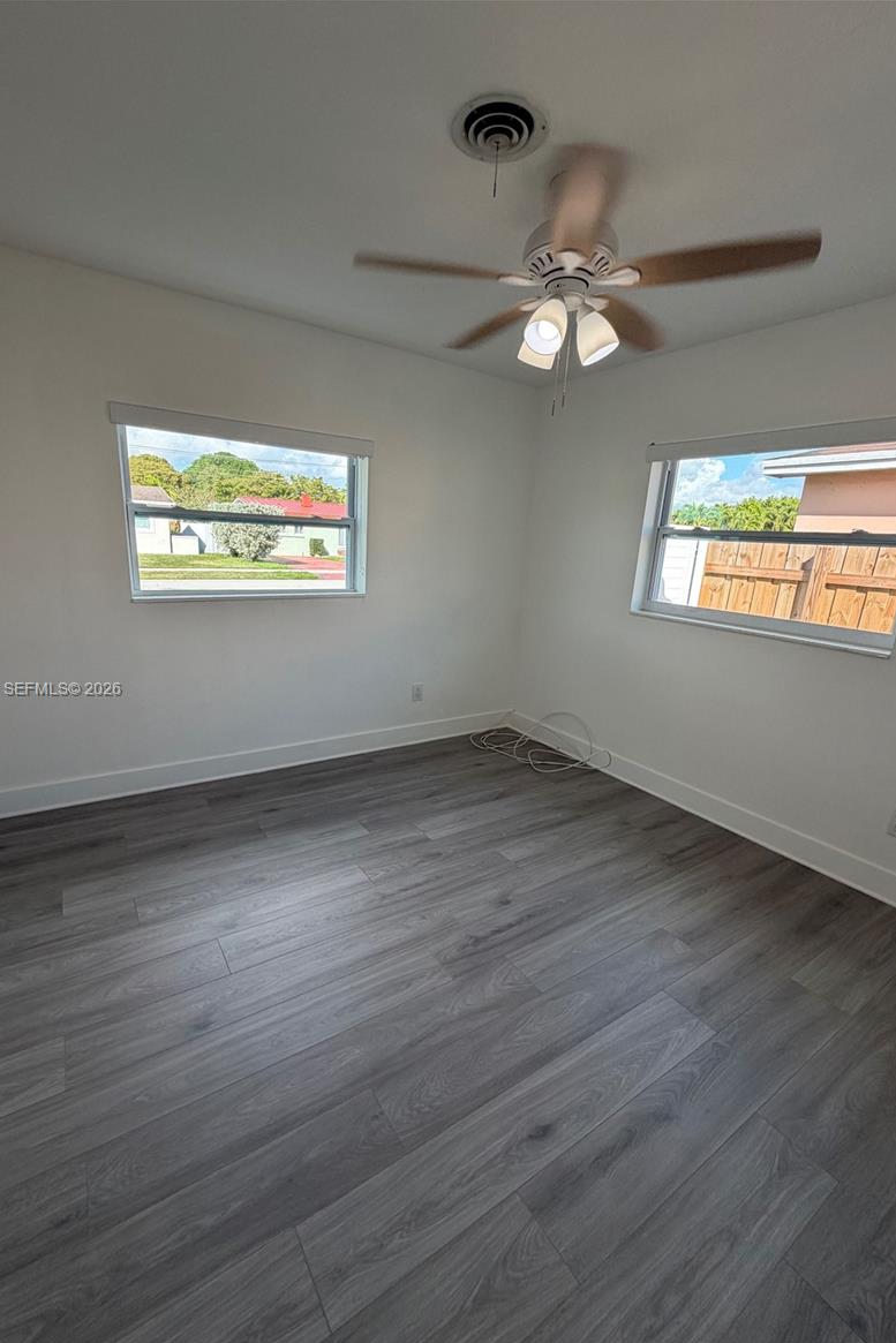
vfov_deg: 100.4
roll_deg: -2.0
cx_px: 427
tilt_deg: -15.8
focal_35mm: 15
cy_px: 691
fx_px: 560
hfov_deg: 77.3
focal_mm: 2.22
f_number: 2.2
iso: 64
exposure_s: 1/120
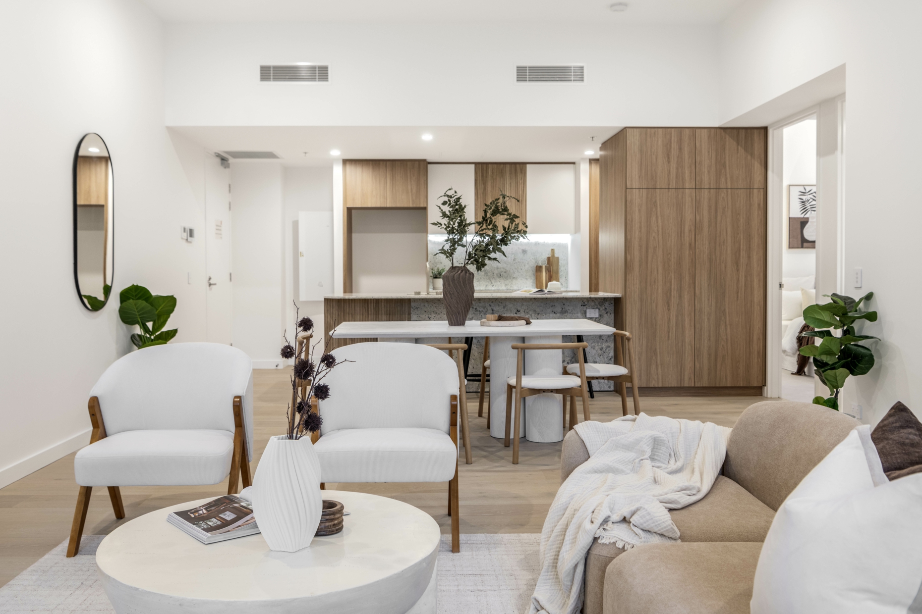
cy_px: 305
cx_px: 453
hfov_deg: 58.7
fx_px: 819
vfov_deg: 41.1
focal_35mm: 32
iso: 125
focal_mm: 31
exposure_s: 1/6
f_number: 5.6
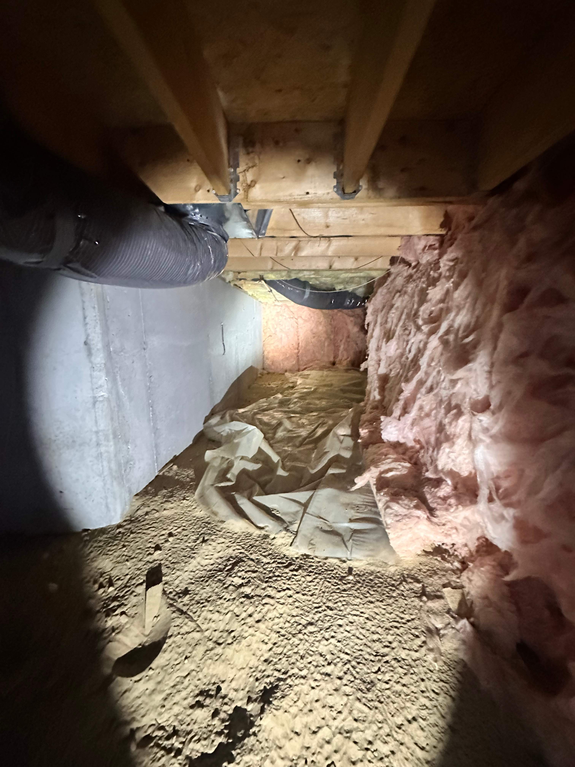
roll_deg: +0.2
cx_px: 288
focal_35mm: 14
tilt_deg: -11.3
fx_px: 310
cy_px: 384
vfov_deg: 102.1
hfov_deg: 85.7
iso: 1250
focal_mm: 2.22
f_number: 2.2
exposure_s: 1/50
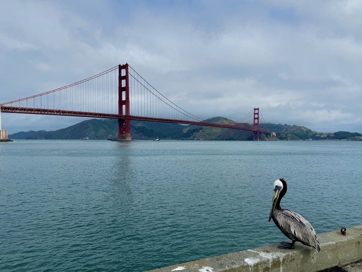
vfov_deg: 56.8
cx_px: 181
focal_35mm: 24
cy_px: 136
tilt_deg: -1.6
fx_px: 251
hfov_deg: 71.6
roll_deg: +1.2
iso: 80
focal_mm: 6.76
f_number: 1.78
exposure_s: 1/9091
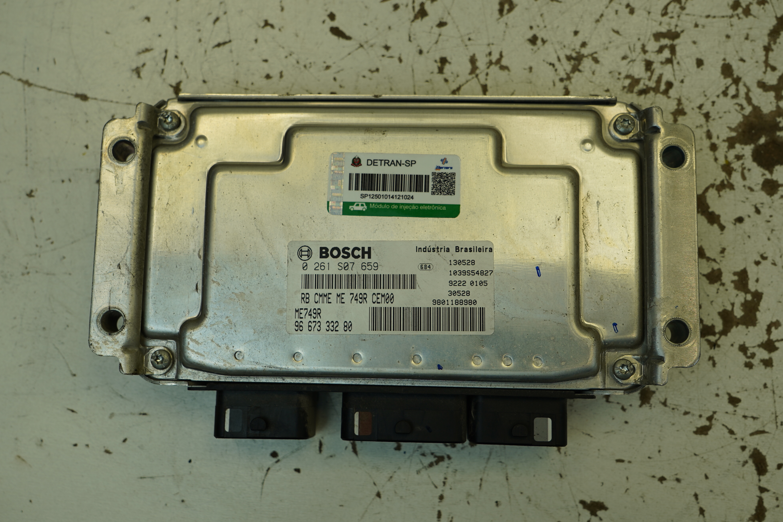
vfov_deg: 31.9
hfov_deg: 46.4
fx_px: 913
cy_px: 261
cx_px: 392
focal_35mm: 42
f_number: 5.6
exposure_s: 1/125
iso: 100
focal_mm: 28
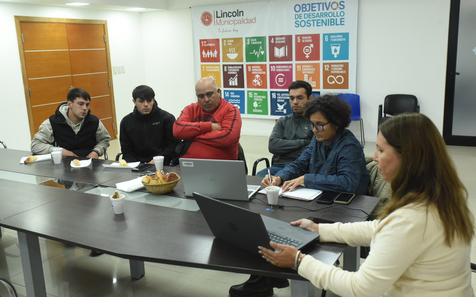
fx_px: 467
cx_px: 238
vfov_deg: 35.3
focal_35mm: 36
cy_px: 152
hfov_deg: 54.0
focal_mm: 35
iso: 3200
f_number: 6.3
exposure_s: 1/200
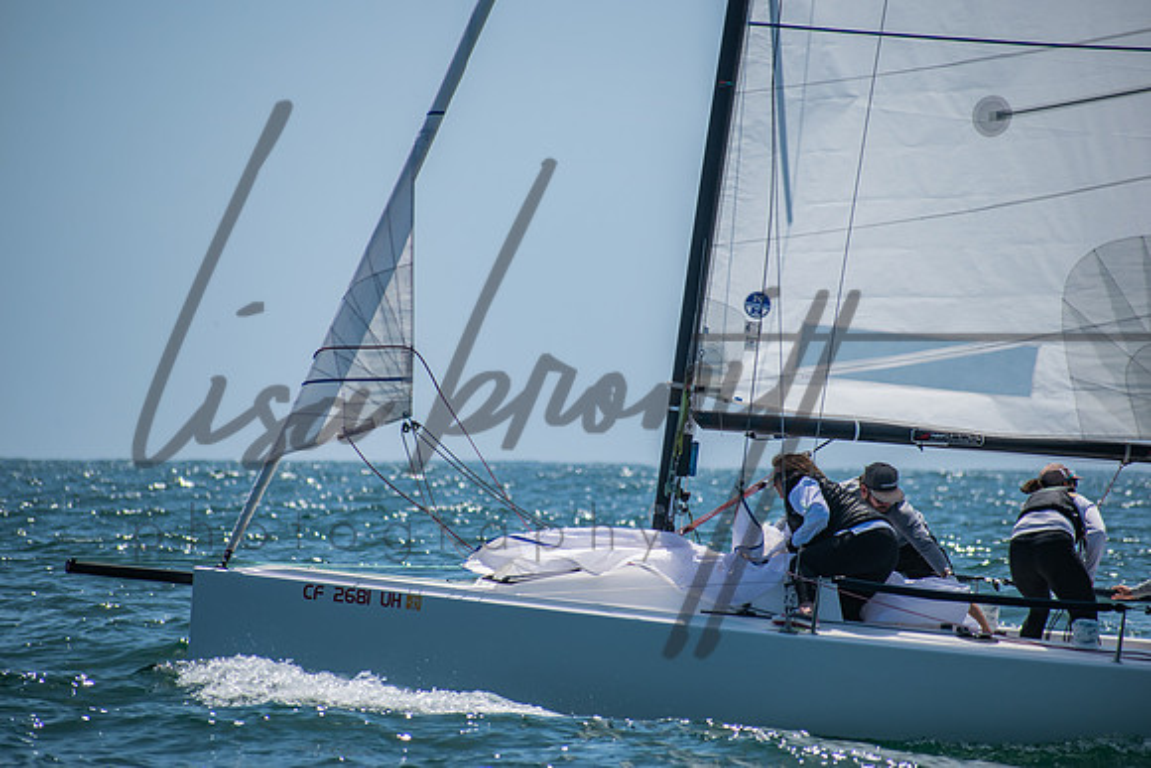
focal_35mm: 330
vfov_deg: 4.2
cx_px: 576
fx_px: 10553
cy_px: 384
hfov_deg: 6.2
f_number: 6.3
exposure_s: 1/1250
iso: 200
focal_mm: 220
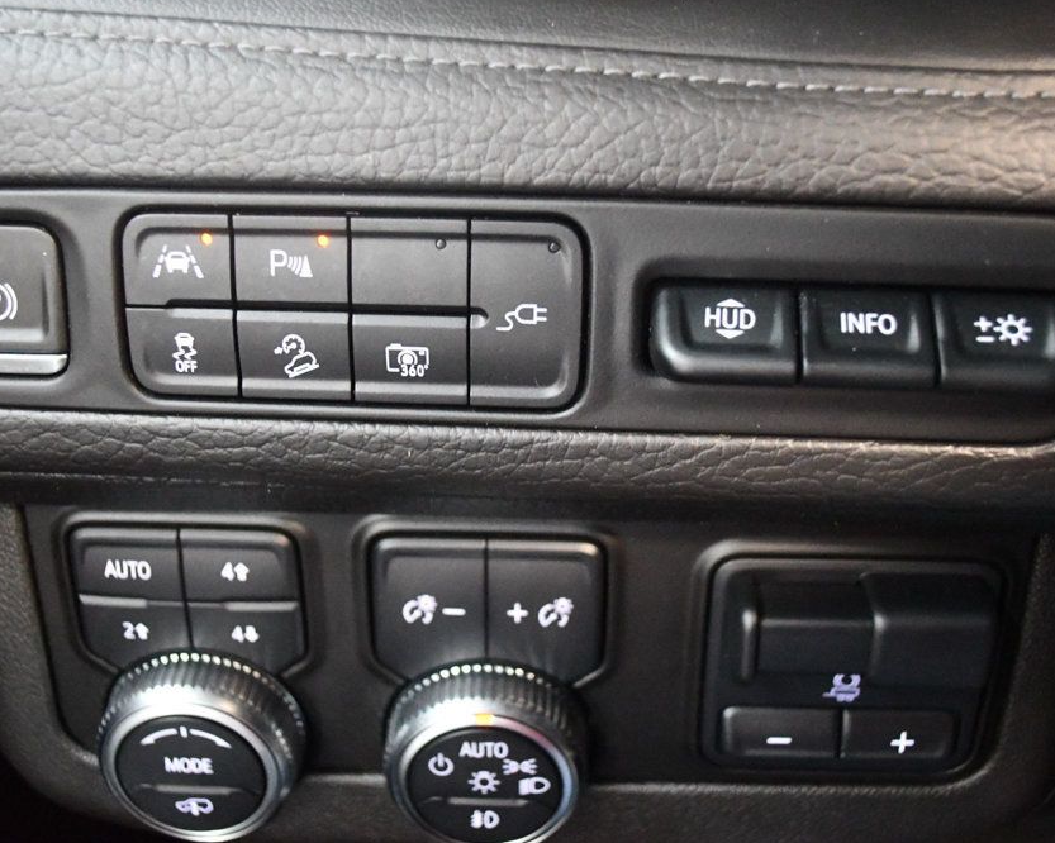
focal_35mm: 45
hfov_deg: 41.2
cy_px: 416
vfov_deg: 33.4
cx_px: 517
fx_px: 1405
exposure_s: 1/60
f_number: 4.2
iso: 11400
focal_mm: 26
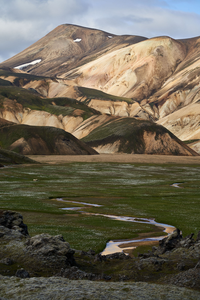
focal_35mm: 108
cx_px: 100
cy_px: 150
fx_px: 900
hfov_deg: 12.7
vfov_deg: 18.9
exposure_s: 1/125
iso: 200
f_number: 11
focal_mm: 108
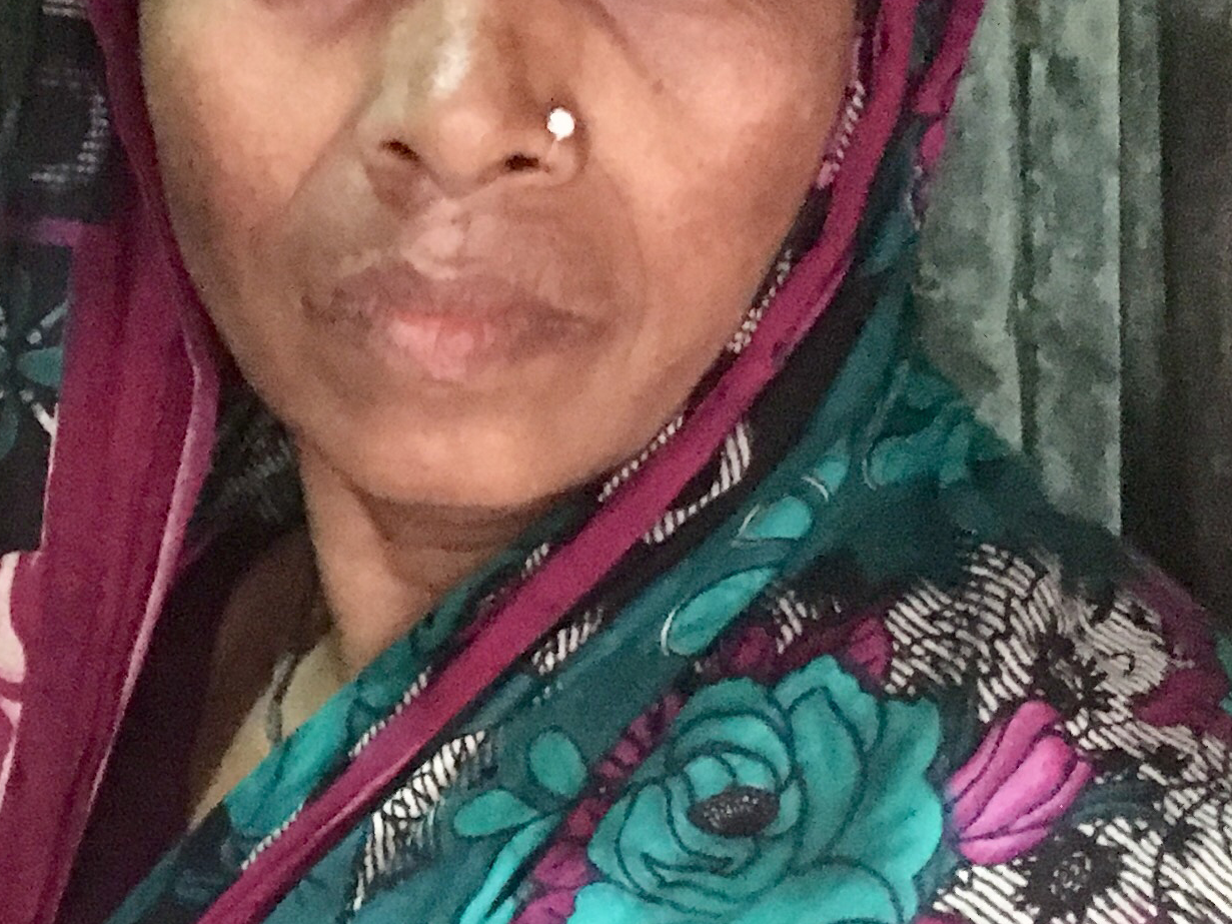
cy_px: 526
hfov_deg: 19.9
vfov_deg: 15.6
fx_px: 3381
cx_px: -41
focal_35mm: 95
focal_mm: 4.15
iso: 800
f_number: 2.2
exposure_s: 1/17
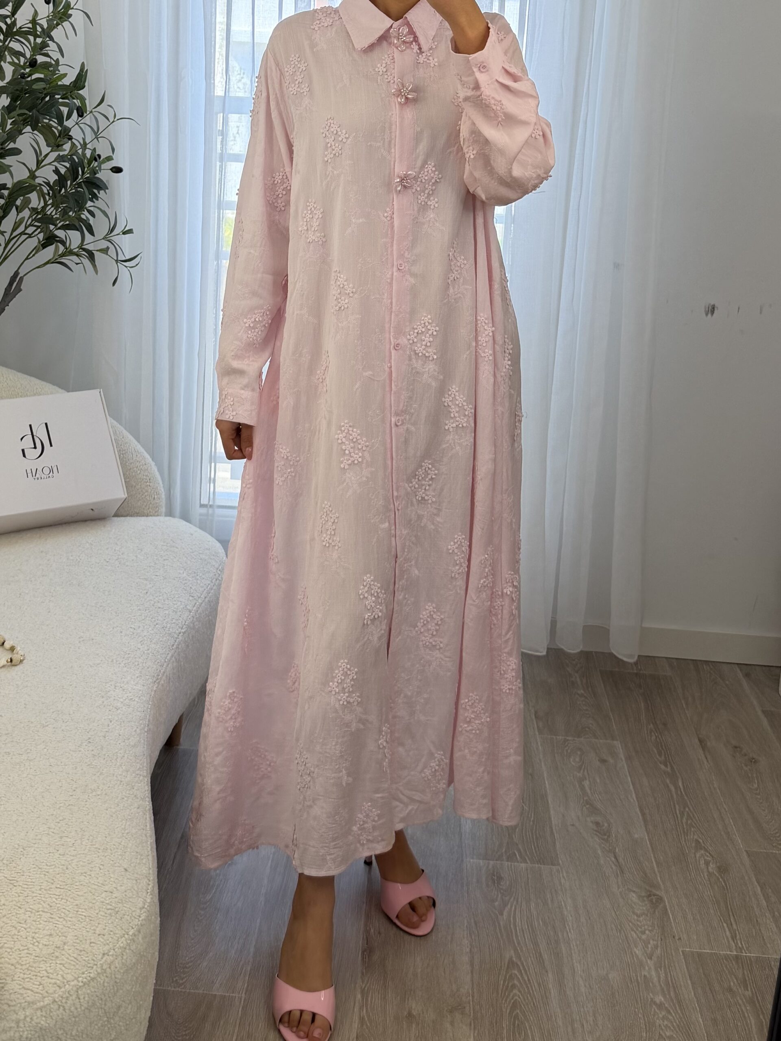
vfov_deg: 71.6
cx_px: 390
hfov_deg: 56.8
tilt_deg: -25.2
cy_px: 520
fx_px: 722
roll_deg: -2.2
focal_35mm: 24
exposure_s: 1/248
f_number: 1.78
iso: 80
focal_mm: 6.76
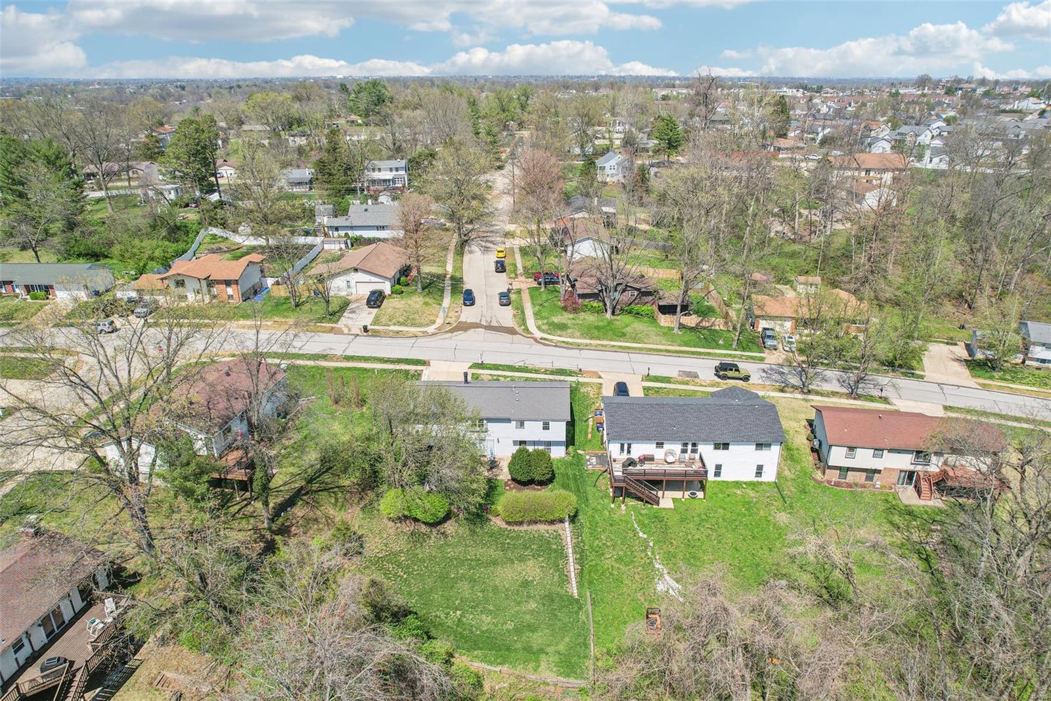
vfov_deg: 57.2
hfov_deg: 78.6
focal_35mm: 22
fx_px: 642
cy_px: 350
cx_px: 526
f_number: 2.8
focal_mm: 8.4
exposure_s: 1/2500
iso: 110
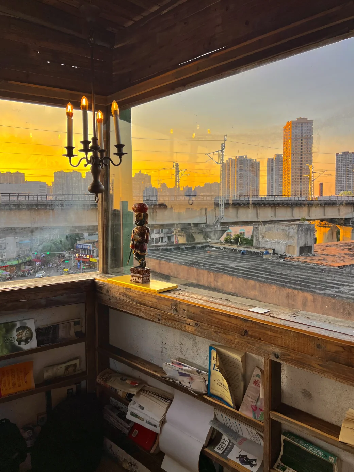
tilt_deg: -4.6
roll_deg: +2.1
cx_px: 173
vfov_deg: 65.3
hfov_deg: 51.3
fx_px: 368
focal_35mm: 27
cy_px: 231
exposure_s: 1/924
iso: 50
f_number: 1.5
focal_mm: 5.7
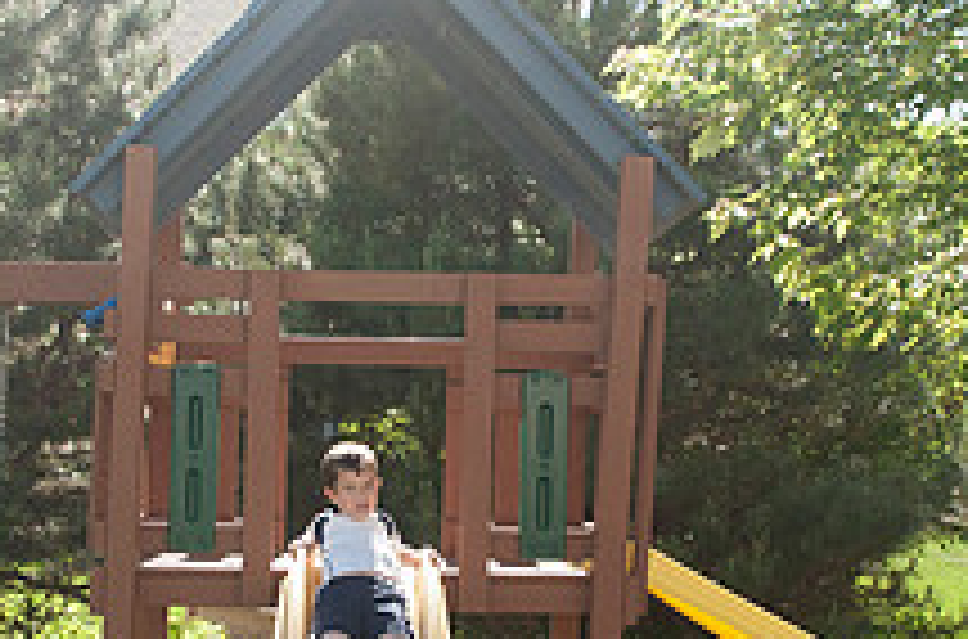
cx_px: 383
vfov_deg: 18.4
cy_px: 524
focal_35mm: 73
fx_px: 1957
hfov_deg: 27.7
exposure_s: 1/2000
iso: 400
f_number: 5
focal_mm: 18
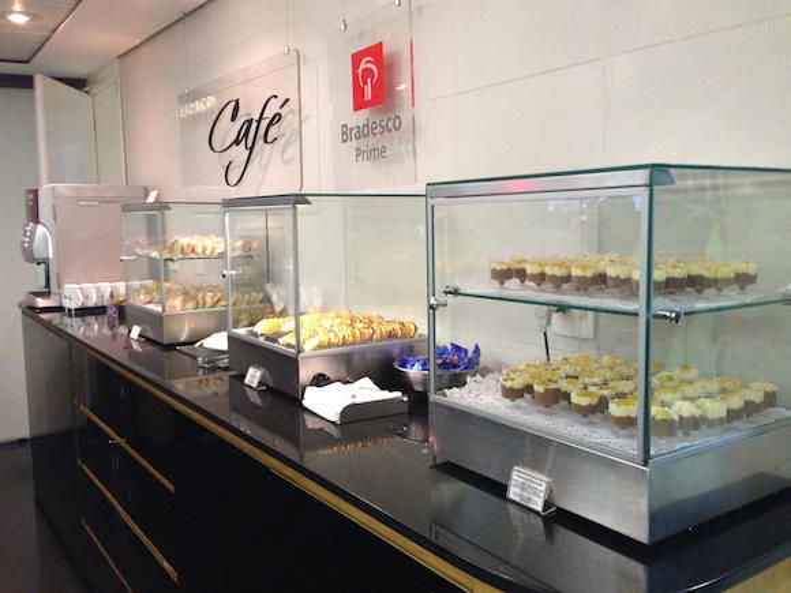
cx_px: 396
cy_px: 296
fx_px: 754
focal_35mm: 33
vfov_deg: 42.9
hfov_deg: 55.4
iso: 320
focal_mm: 4.12
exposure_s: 1/20
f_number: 2.4
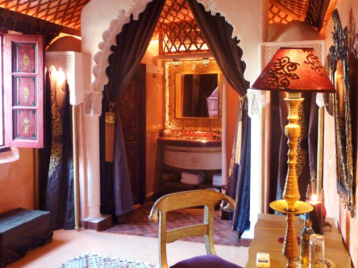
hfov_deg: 50.1
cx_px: 179
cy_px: 134
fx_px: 383
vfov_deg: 38.7
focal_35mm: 37
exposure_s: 1/8
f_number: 3.6
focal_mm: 6.1
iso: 400
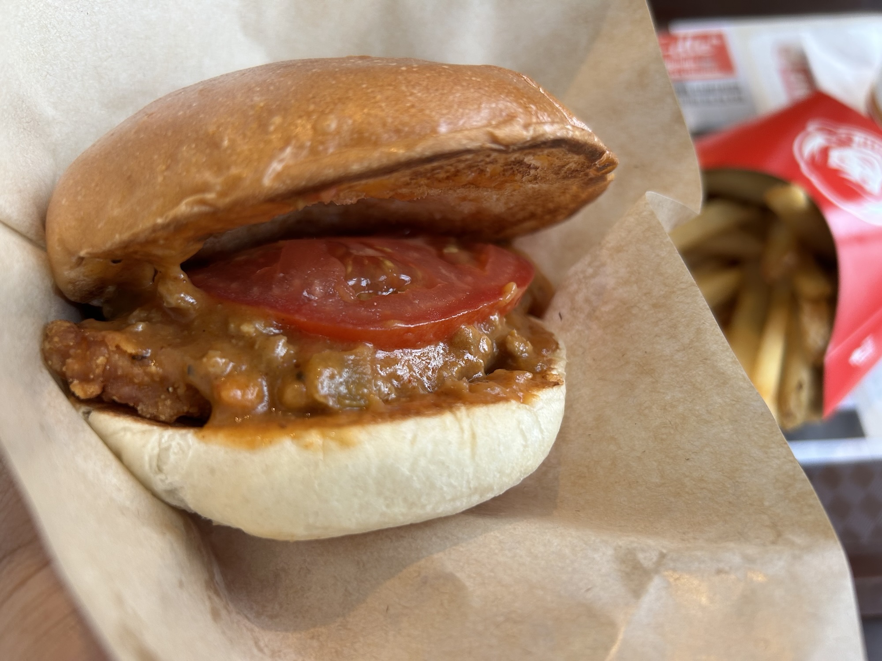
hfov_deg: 67.3
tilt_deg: -63.0
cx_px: 441
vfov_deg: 53.1
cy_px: 330
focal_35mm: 26
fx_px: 662
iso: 80
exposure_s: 1/100
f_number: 1.5
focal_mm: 5.7
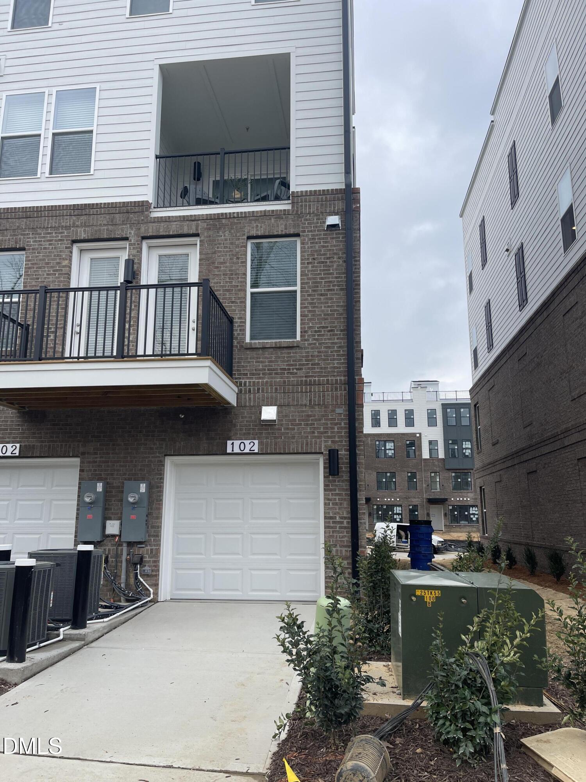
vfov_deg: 69.4
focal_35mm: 25
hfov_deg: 54.9
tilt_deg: +11.4
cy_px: 391
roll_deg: -0.1
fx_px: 564
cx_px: 293
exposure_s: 1/874
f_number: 1.6
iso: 32
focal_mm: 5.1
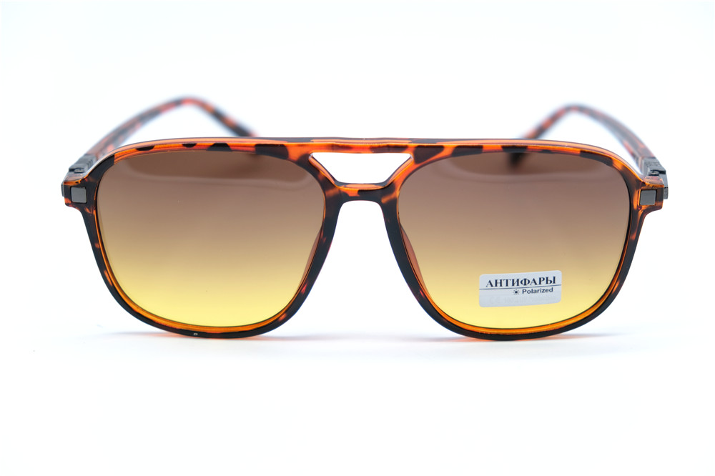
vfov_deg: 17.3
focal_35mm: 79
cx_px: 358
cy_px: 238
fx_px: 1568
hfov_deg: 25.7
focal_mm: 52.7
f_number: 4
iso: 160
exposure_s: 1/160
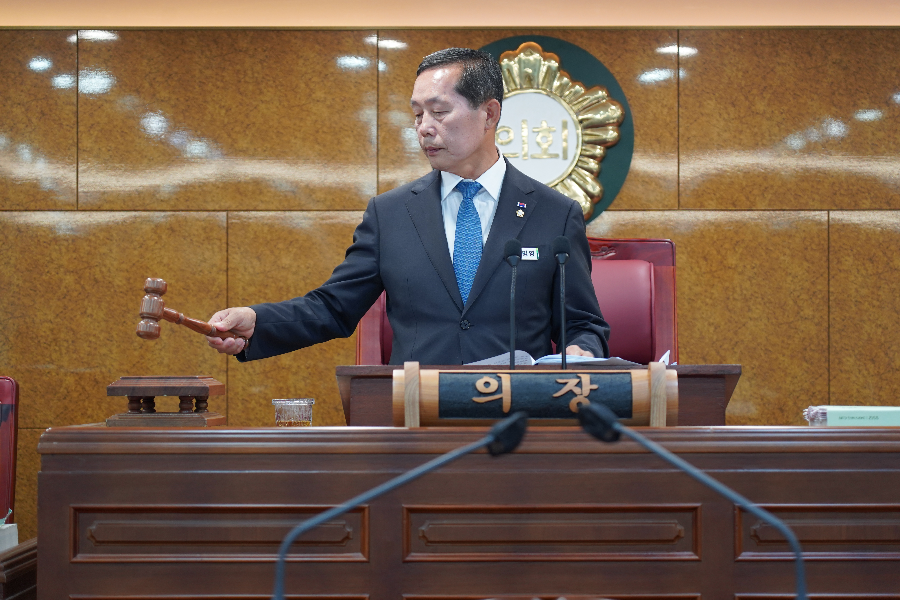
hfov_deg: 19.1
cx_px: 454
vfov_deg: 12.8
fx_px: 2675
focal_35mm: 107
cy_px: 297
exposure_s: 1/160
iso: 1250
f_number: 4
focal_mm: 105
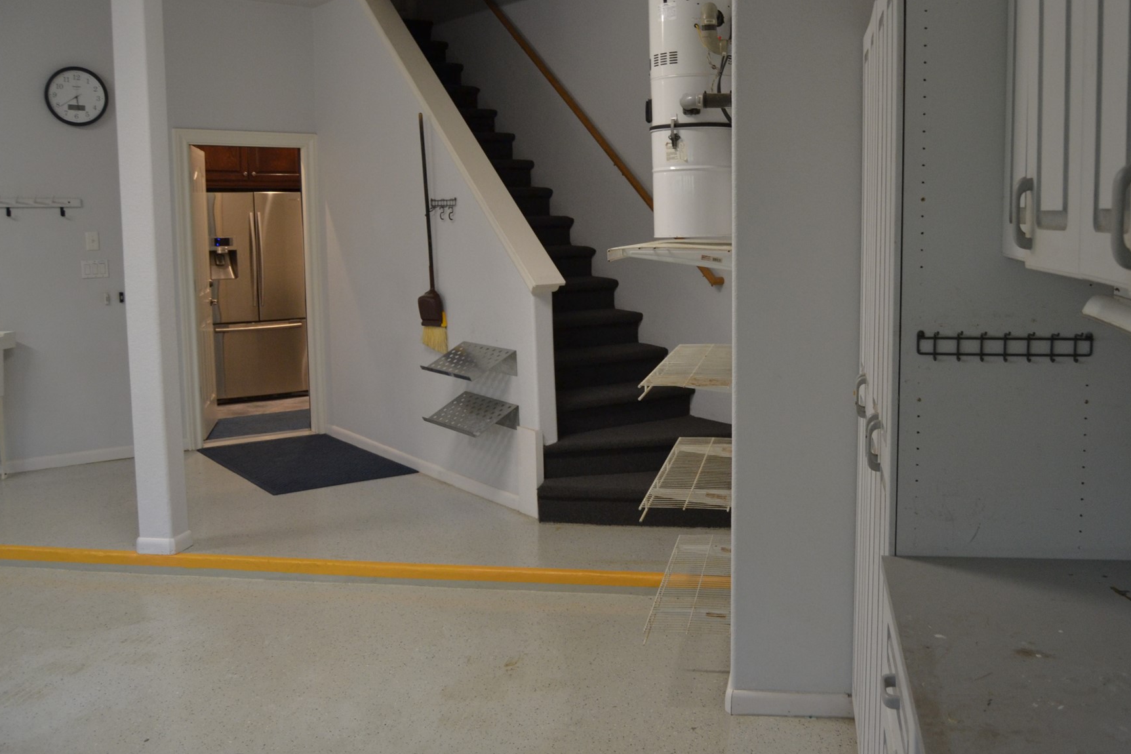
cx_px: 694
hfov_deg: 55.3
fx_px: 1068
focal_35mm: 34
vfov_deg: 38.9
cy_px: 344
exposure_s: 1/60
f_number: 3.5
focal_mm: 18
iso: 640
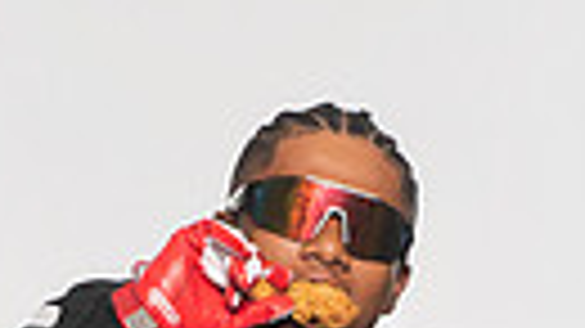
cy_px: 971
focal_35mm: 174
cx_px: 320
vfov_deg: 6.4
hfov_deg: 12.4
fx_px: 2698
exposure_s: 1/200
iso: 500
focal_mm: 48
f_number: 6.3
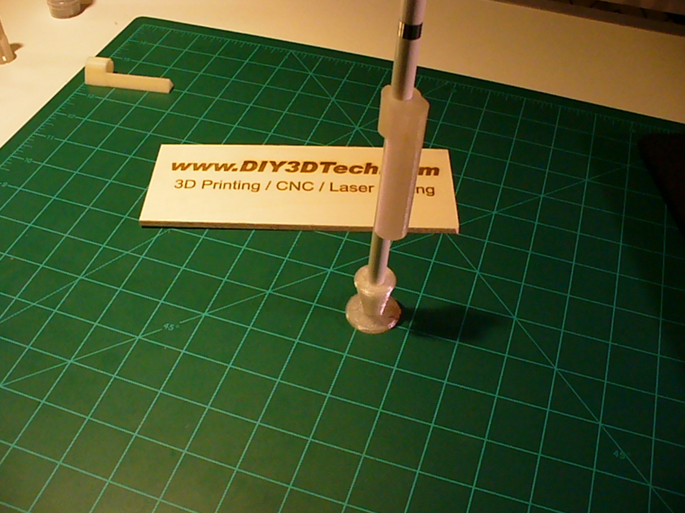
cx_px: 342
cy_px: 256
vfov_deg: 38.7
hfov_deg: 50.1
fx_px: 732
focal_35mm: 37
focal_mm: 6.1
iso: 800
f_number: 5.6
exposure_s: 1/125
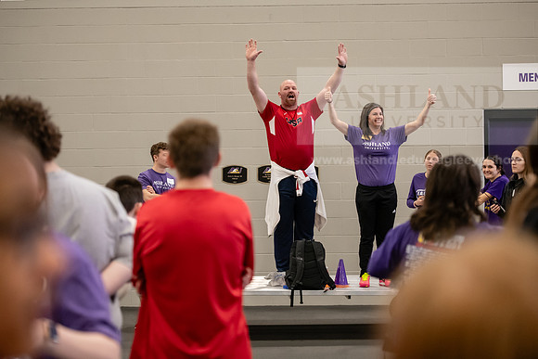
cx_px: 269
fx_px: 1196
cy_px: 180
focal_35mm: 80
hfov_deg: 25.4
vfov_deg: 17.1
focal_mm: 80
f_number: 3.2
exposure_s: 1/200
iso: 2500
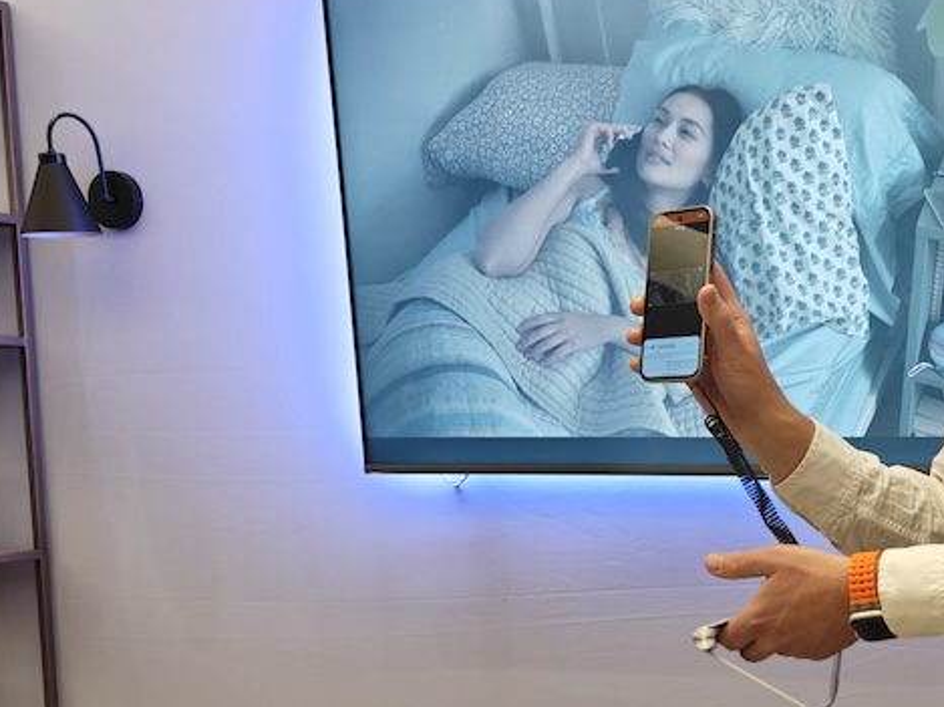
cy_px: 611
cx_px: 835
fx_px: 1471
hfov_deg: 33.8
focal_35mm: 54
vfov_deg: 26.3
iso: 320
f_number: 1.6
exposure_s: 1/120
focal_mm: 6.06
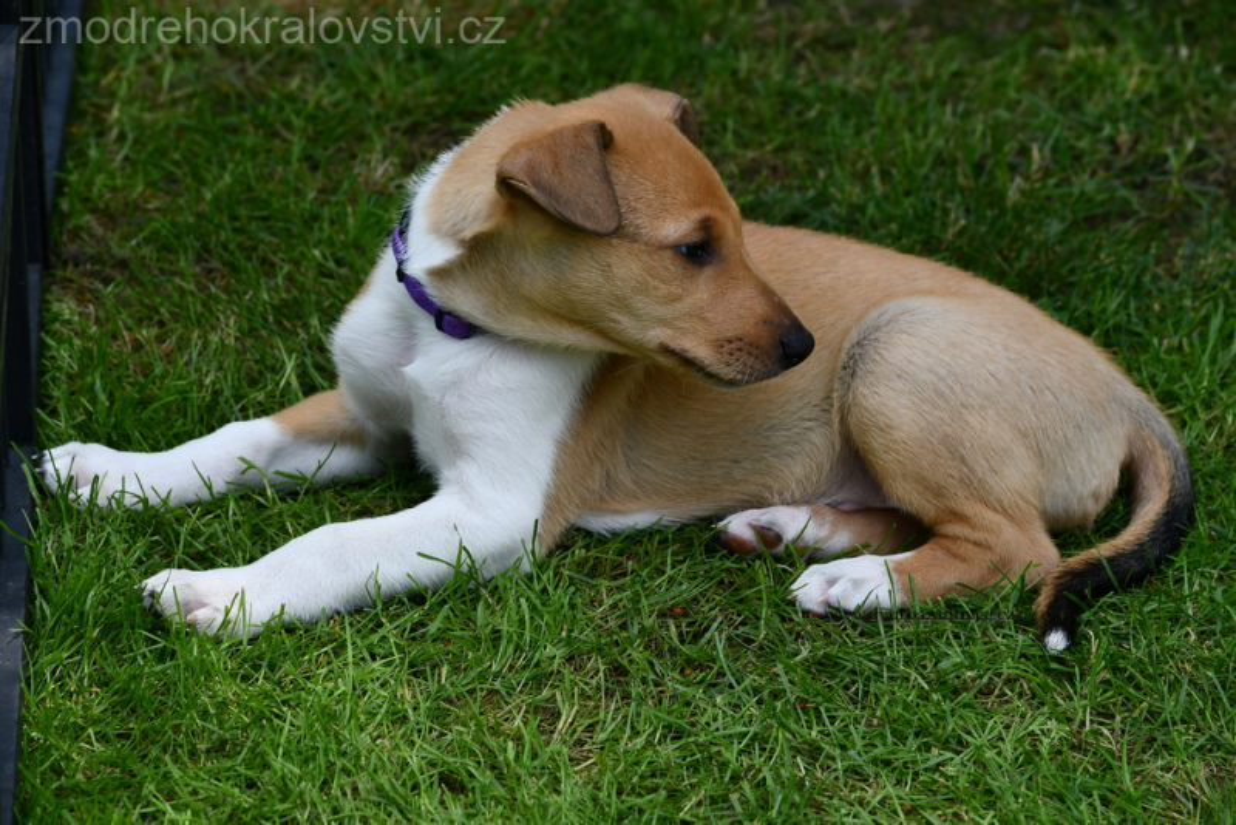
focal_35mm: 138
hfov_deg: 14.9
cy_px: 412
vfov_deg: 9.9
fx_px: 4739
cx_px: 618
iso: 200
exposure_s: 1/250
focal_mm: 92
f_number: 7.1
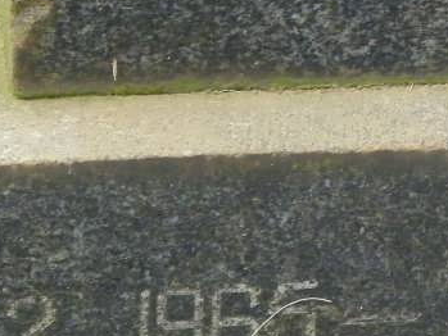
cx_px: 435
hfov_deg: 3.8
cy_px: 35
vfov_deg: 2.8
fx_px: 6810
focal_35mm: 526
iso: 200
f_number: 4.5
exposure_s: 1/60
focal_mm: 27.2
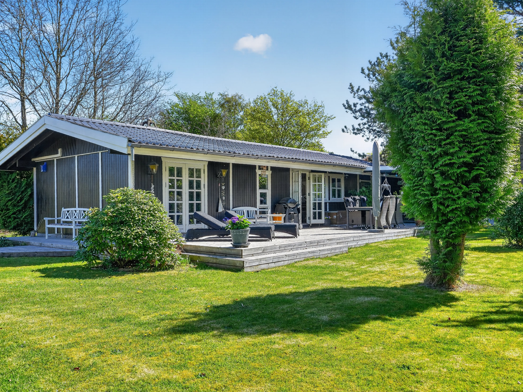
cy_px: 193
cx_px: 223
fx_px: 453
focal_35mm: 30
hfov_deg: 59.7
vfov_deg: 46.8
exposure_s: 1/320
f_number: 8
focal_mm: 27
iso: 400
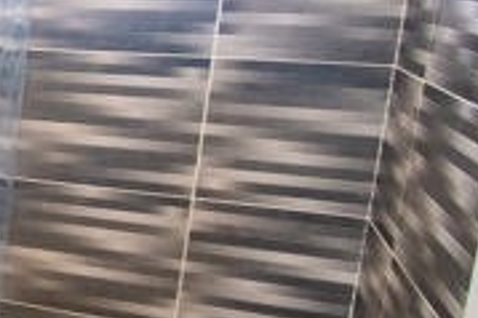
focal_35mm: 67
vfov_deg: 20.3
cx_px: -470
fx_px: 889
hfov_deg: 19.0
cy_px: 156
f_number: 5.6
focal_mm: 10
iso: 1000
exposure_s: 1/60
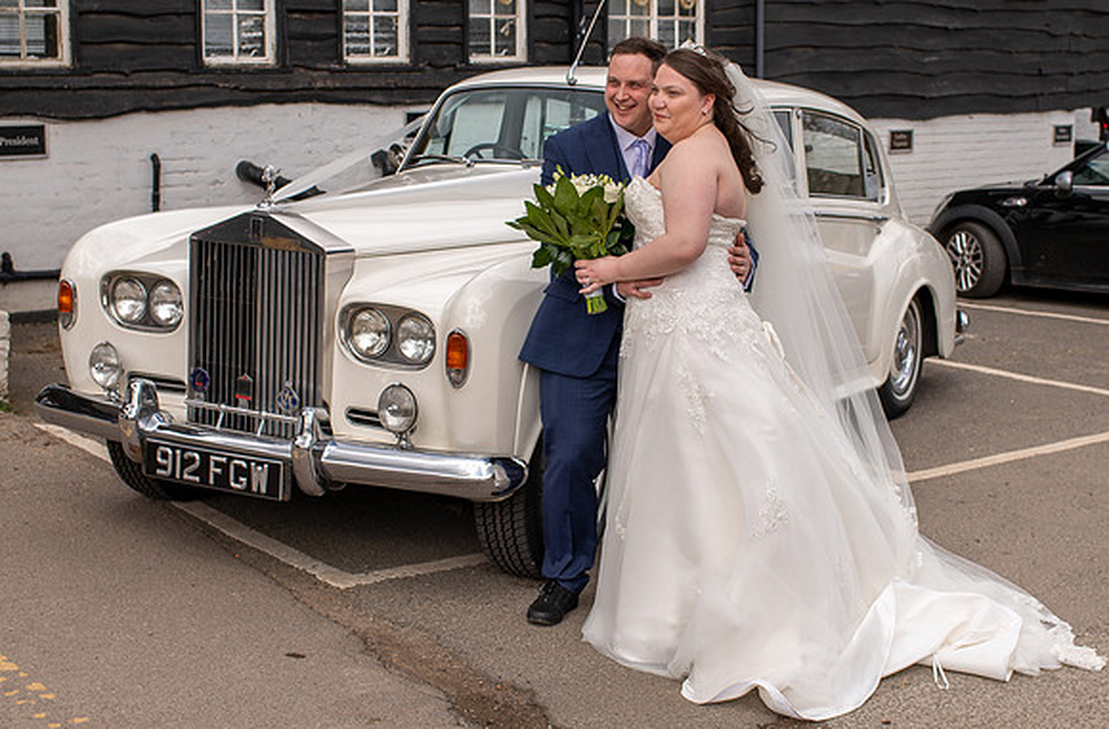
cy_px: 339
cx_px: 635
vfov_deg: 23.7
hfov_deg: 35.4
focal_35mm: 57
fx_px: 1736
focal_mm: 35
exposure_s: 1/250
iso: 100
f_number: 5
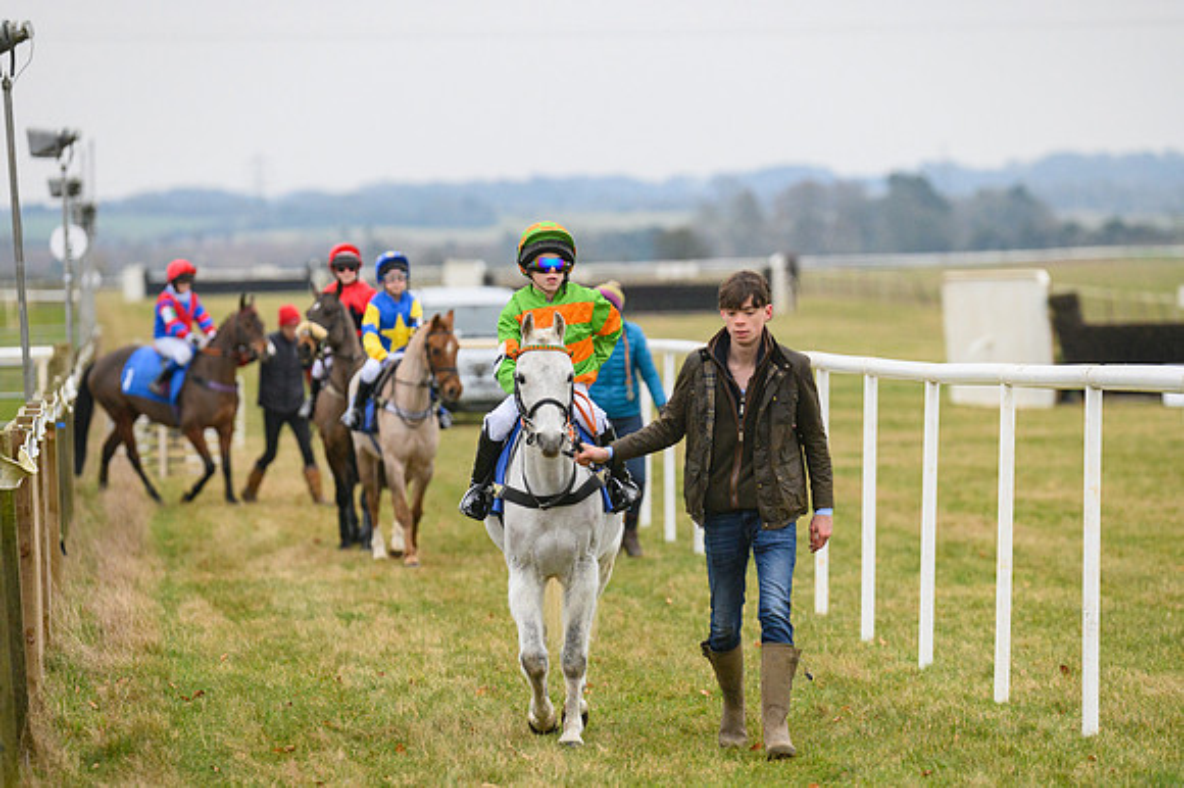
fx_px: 6902
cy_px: 394
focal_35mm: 210
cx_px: 592
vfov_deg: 6.5
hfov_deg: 9.8
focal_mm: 210
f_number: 5
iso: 1000
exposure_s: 1/2000
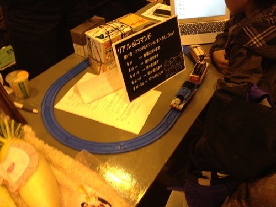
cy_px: 104
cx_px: 138
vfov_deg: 40.7
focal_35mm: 35
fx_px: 279
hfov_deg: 52.6
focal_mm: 4.28
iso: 100
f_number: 2.4
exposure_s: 1/20
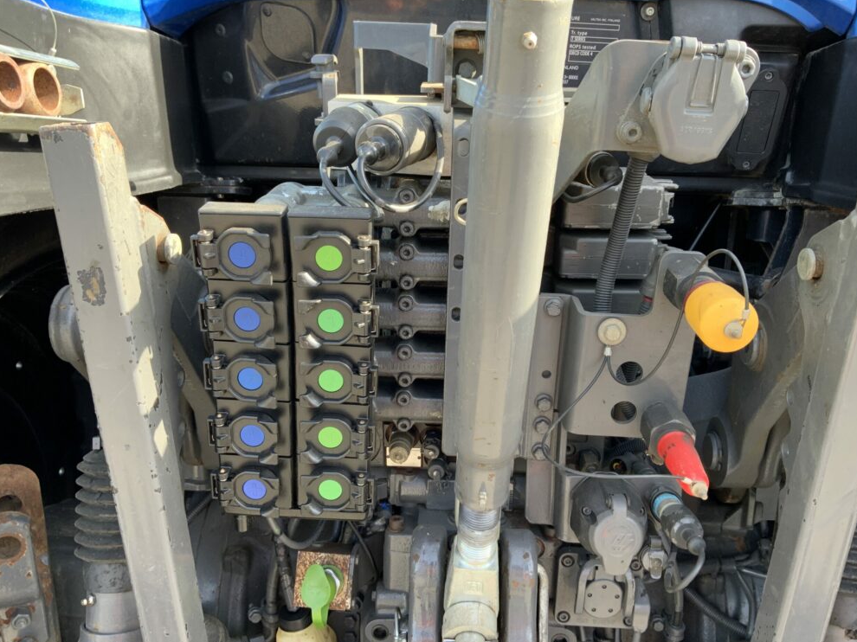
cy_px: 316
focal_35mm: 30
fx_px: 743
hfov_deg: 60.0
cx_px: 441
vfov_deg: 46.8
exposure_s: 1/122
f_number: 1.8
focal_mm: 3
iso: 32
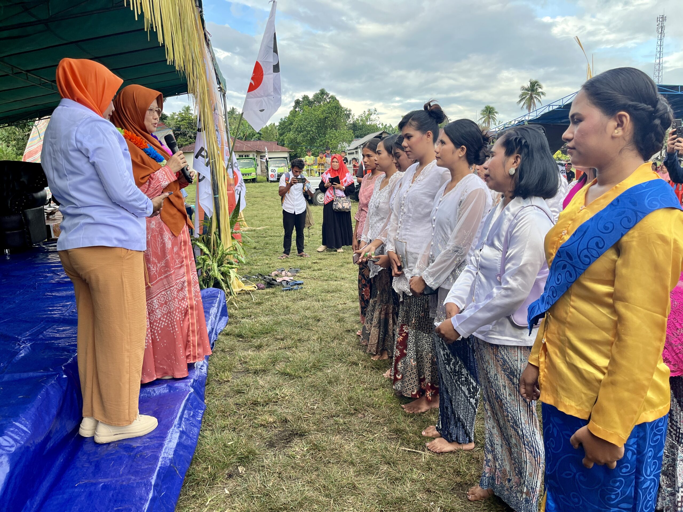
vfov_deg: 53.1
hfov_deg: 67.3
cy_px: 256
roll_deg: +1.2
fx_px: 513
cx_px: 342
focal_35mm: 26
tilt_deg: -10.2
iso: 50
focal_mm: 5.1
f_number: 1.6
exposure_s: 1/358
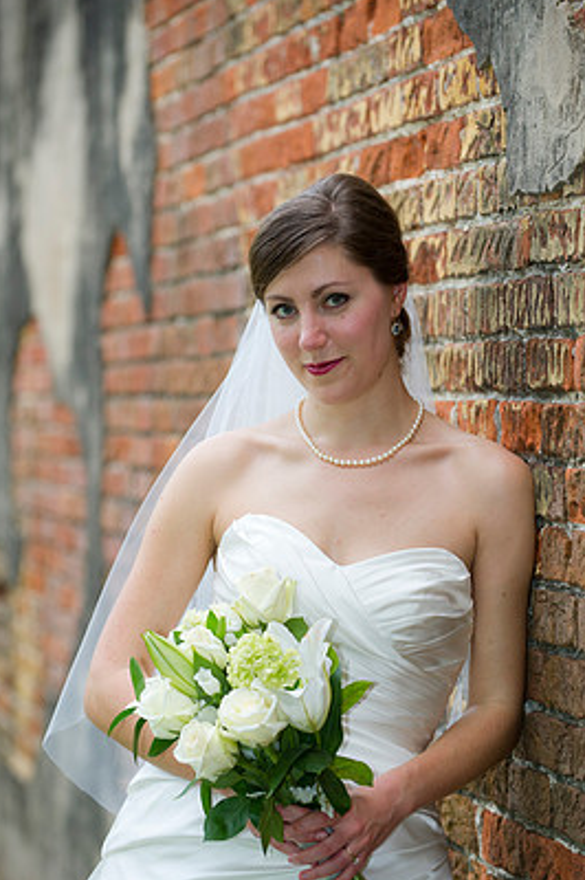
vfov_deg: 15.2
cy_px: 486
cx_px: 316
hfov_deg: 10.1
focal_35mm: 135
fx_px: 3296
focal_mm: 120
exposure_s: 1/250
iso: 400
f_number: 3.2
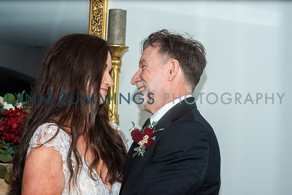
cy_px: 98
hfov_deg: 23.9
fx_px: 690
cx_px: 146
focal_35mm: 85
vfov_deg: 16.1
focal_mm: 85
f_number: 5.6
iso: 250
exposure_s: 1/200
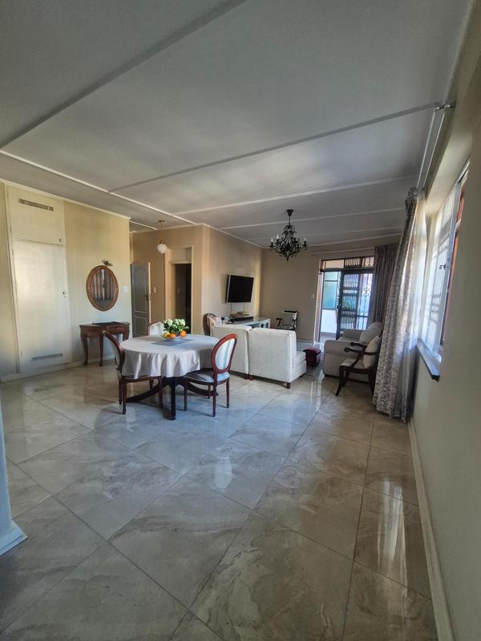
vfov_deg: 106.2
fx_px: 241
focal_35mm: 13
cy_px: 320
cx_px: 240
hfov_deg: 89.9
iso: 320
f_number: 2.2
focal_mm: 1.74
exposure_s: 1/50
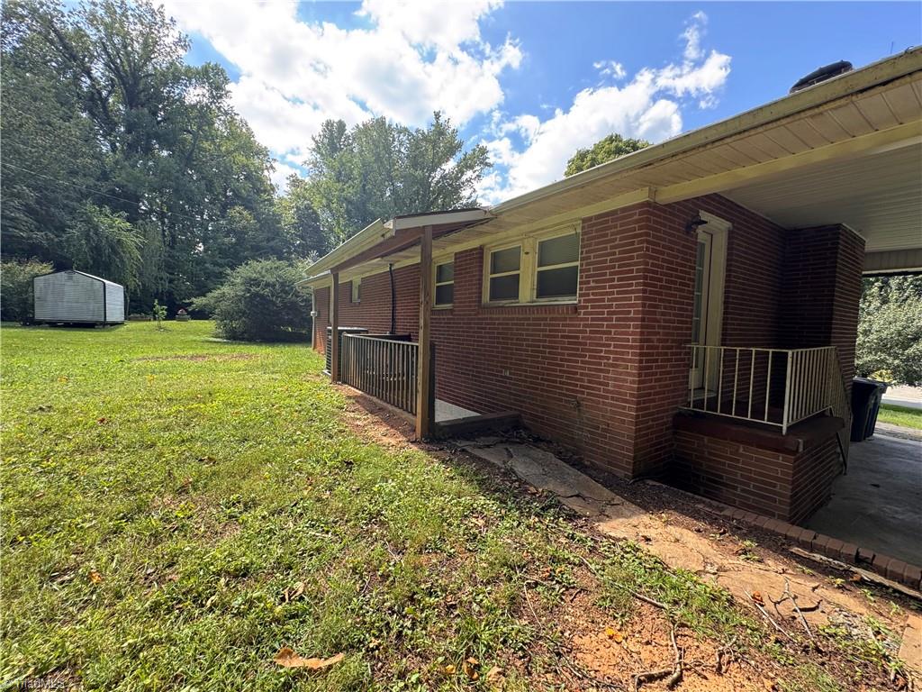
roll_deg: -0.8
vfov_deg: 85.7
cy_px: 346
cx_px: 461
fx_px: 373
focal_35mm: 14
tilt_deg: -3.9
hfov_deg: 102.1
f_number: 2.2
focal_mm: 2.22
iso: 40
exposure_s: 1/158
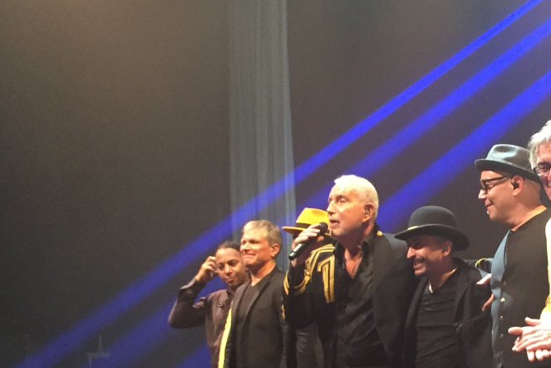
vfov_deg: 18.7
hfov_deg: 27.4
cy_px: 314
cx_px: 451
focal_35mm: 72
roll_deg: +1.1
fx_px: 1102
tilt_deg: +4.3
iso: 250
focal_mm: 4.15
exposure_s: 1/25
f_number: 2.2
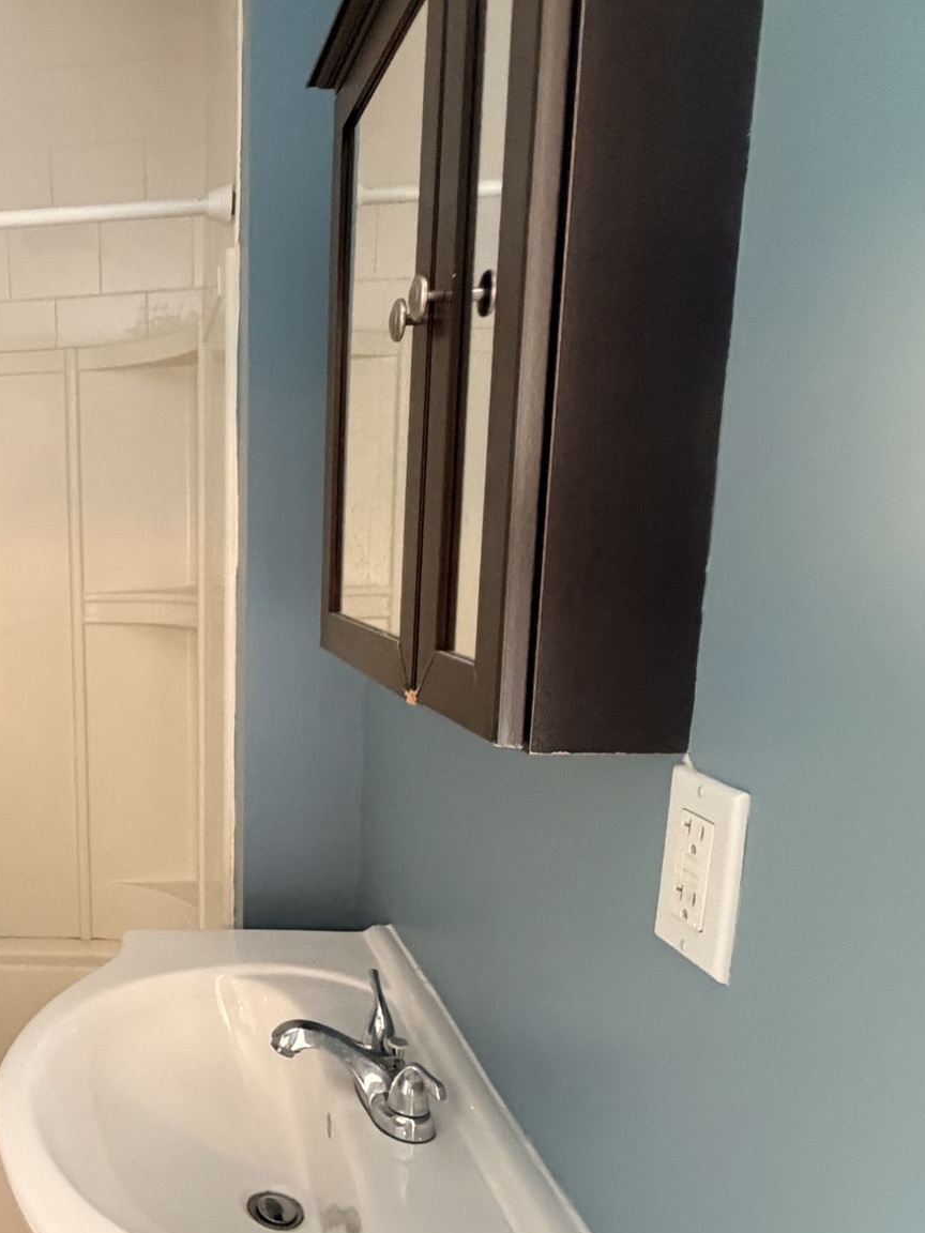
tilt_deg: -10.2
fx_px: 998
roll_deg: +2.5
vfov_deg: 62.9
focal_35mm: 28
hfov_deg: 43.6
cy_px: 735
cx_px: 29
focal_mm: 2.22
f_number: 2.2
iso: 640
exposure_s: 1/60
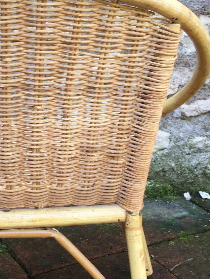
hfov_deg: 20.0
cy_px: 136
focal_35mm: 73
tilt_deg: -20.9
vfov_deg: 26.7
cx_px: 45
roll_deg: -0.9
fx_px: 590
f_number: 2.4
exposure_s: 1/50
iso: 32
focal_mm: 3.3
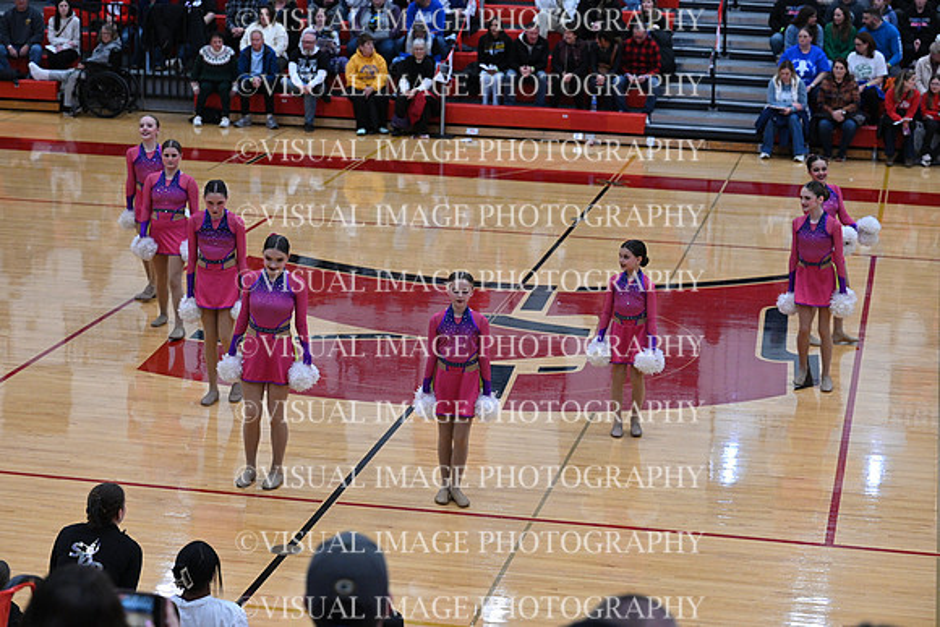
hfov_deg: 23.9
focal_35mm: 85
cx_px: 470
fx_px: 2220
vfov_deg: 16.1
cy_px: 314
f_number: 4
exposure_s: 1/400
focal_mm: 85
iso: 4000
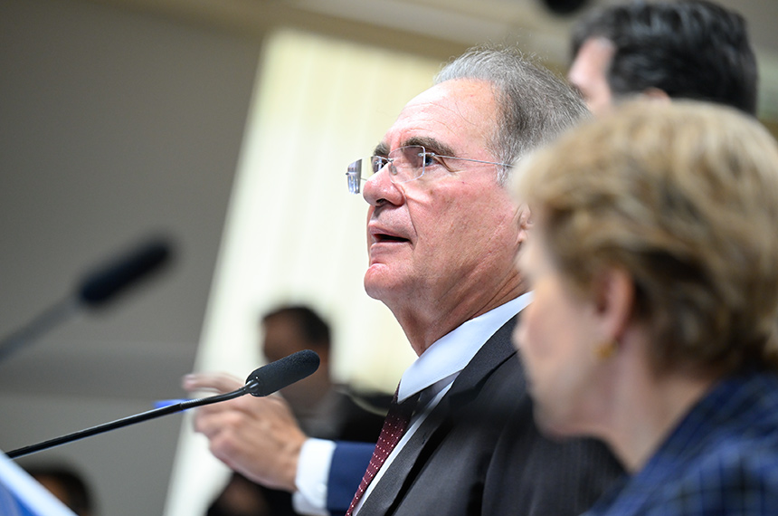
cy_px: 258
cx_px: 389
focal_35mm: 140
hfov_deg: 14.7
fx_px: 3020
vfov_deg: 9.8
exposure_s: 1/160
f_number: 2.8
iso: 2000
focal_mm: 140
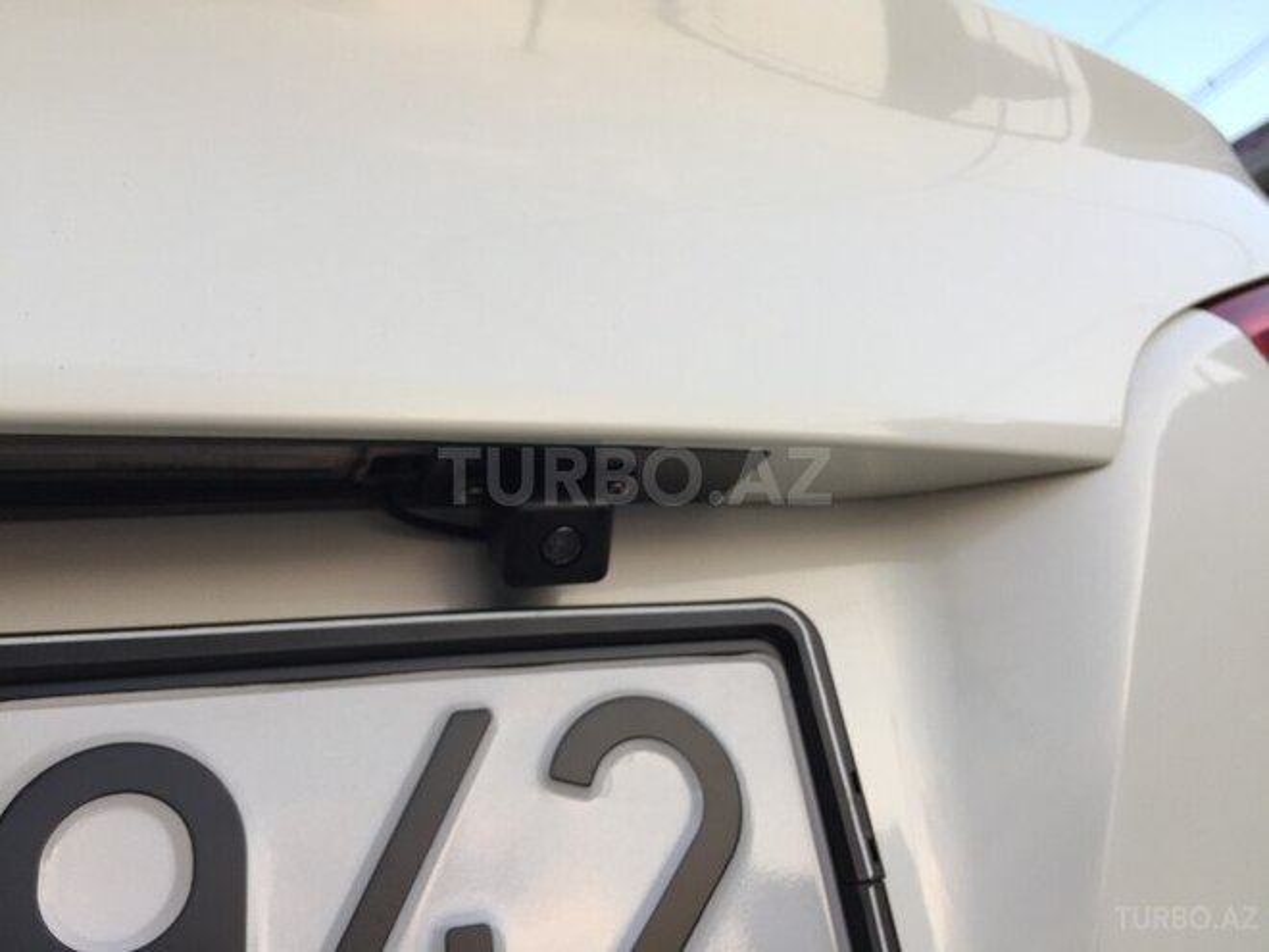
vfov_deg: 48.2
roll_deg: +5.2
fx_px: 1063
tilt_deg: +11.7
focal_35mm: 29
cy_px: 476
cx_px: 634
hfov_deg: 61.7
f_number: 2.2
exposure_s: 1/100
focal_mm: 4.15
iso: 40
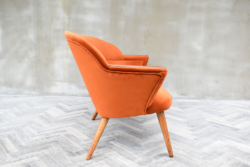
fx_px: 240
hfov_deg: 55.1
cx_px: 125
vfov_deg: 38.4
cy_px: 84
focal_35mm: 34
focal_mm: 23
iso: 400
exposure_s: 1/125
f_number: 5.6
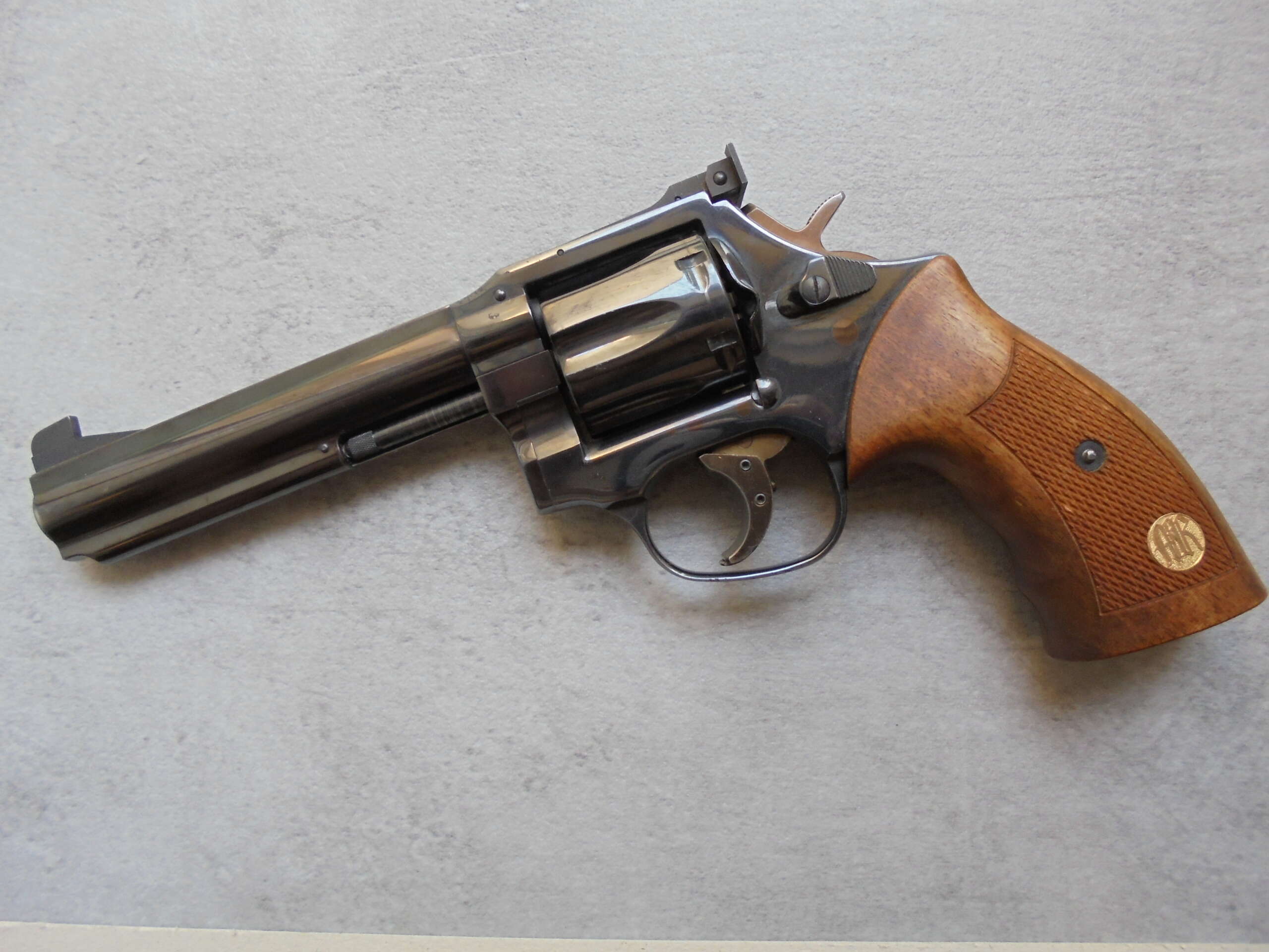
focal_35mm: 26
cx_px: 634
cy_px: 476
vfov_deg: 53.1
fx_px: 953
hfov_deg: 67.3
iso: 200
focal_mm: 4.6
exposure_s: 1/30
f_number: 3.5
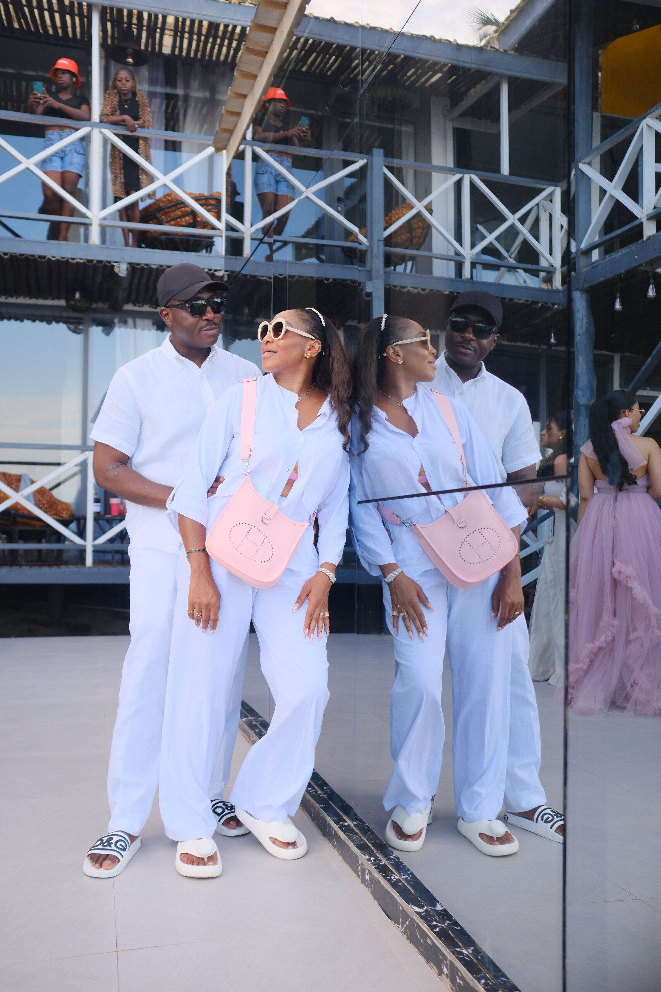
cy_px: 496
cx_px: 330
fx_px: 964
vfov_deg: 54.4
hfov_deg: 37.9
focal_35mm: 35
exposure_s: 1/500
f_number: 3.2
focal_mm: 23
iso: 640
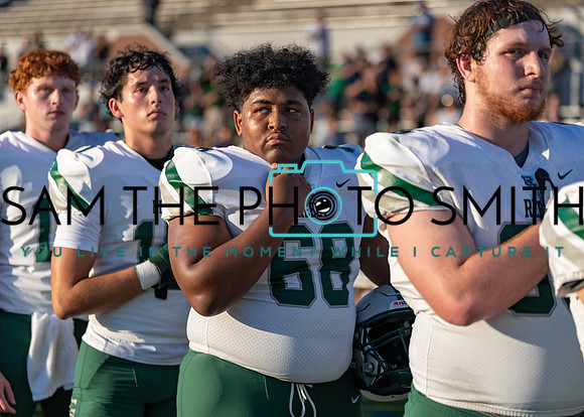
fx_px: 1668
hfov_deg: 19.9
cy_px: 208
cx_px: 292
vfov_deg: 14.2
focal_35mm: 101
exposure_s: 1/1600
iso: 100
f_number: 2.8
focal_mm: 96
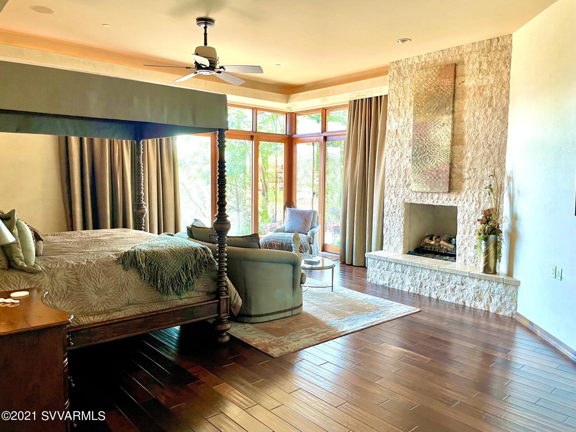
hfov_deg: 67.3
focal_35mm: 26
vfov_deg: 53.1
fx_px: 433
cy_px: 216
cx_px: 288
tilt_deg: -3.9
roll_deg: -0.7
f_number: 1.6
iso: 100
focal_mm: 4.2
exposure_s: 1/60
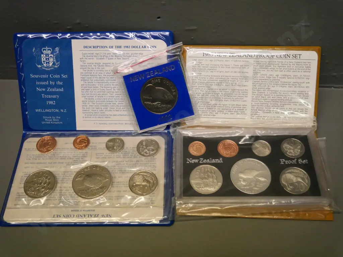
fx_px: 357
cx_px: 172
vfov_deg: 39.7
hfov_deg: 51.4
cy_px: 128
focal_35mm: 36
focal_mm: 18
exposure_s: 1/640
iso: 3200
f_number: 4
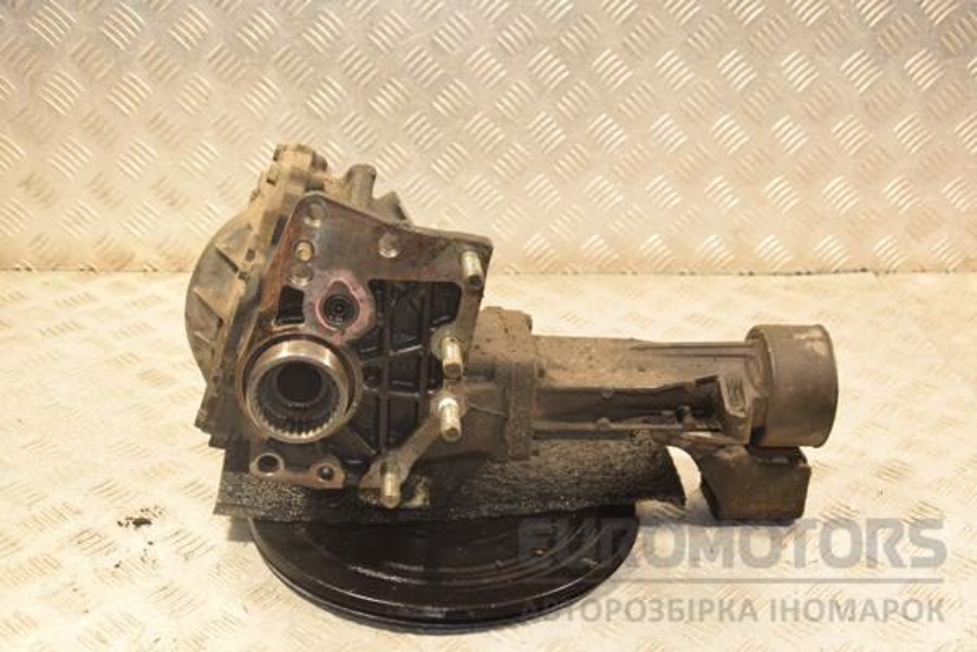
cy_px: 326
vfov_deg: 28.1
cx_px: 488
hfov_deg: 41.1
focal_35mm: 48
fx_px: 1303
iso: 800
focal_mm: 32
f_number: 5
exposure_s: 1/125
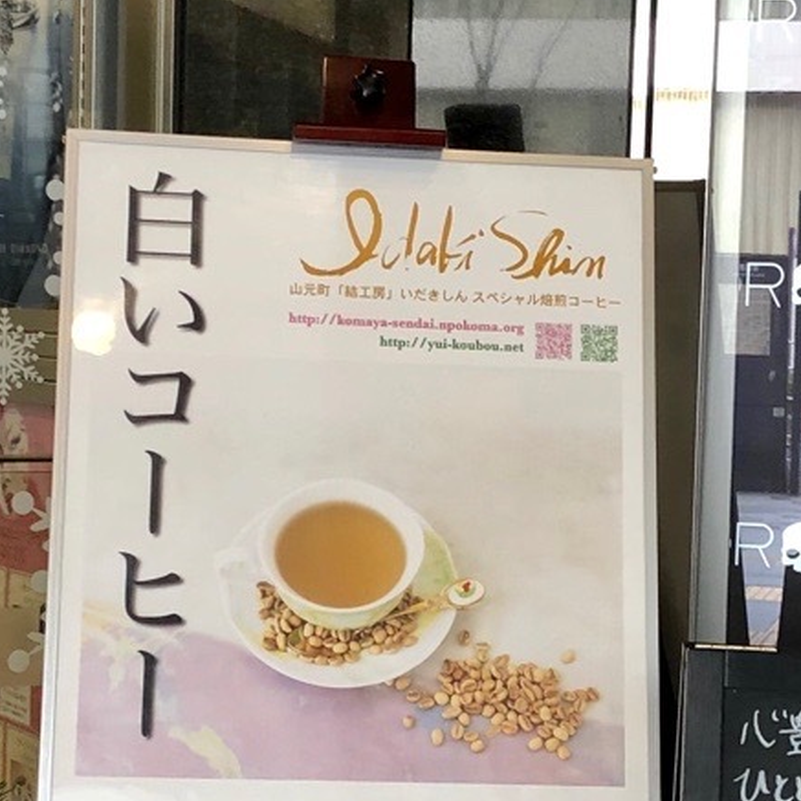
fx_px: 1126
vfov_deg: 38.8
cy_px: 521
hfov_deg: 39.0
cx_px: 312
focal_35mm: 43
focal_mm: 4
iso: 25
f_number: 1.8
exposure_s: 1/33
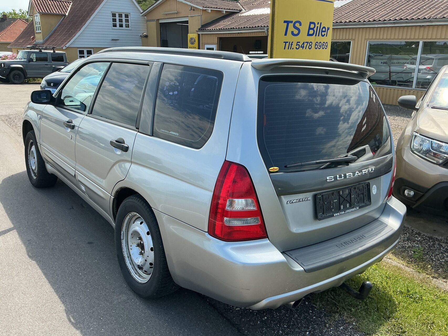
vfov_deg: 48.2
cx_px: 224
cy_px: 168
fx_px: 375
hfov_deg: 61.7
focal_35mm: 29
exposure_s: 1/749
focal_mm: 3
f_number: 1.8
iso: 25
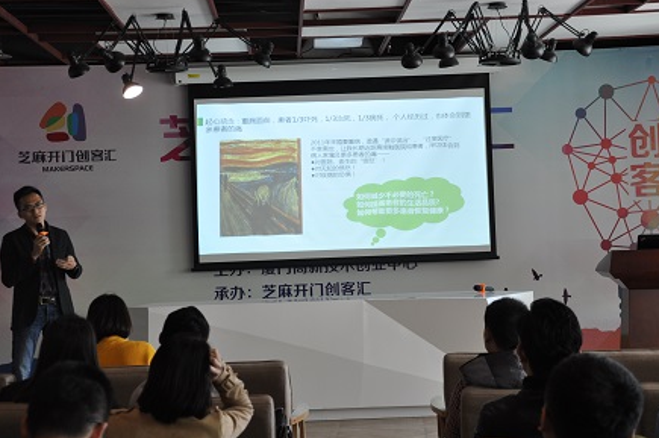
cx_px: 318
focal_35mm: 69
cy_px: 192
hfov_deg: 29.3
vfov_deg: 19.7
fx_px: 1262
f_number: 5.6
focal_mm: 40
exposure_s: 1/30
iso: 400
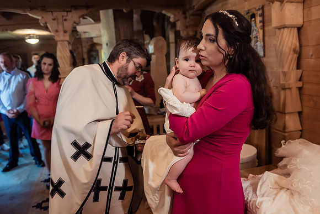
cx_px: 180
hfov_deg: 62.5
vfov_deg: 44.2
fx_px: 263
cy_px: 97
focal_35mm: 30
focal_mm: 26
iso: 1250
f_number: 2.8
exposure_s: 1/125
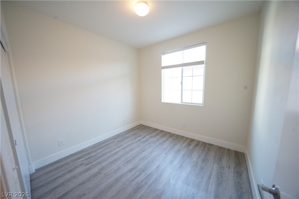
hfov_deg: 112.6
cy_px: 100
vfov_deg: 90.0
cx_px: 150
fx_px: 100
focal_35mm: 12
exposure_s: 1/125
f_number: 7.1
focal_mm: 12
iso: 8000
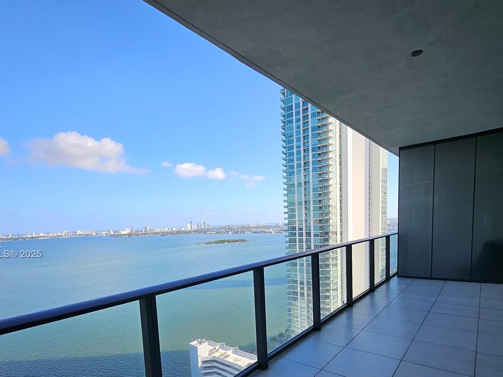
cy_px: 255
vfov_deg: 66.6
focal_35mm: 19
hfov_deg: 84.6
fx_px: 276
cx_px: 262
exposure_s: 1/631
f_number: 2.2
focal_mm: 1.74
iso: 32
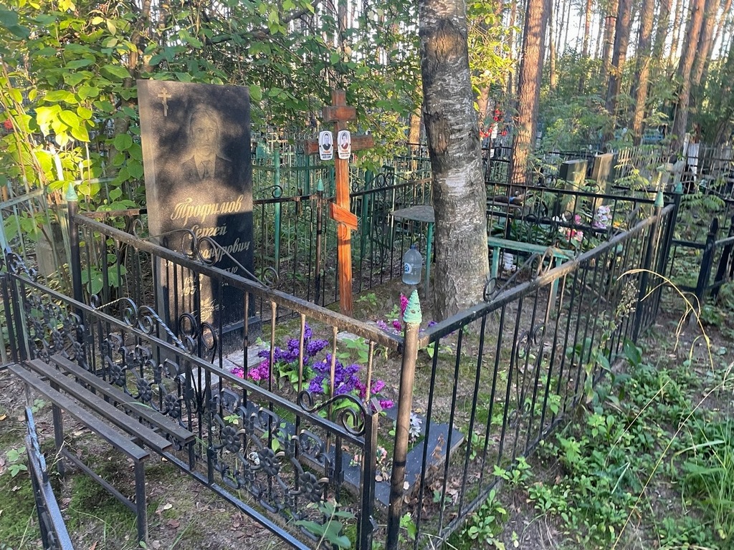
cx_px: 367
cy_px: 275
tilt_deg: -7.4
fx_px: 551
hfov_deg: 67.3
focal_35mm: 26
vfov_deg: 53.1
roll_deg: -2.6
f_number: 1.6
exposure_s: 1/60
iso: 160
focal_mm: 4.2
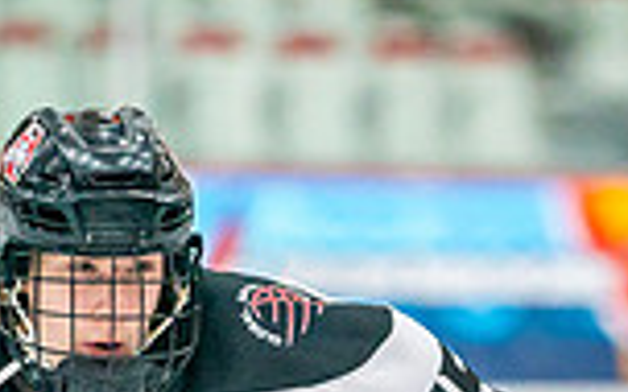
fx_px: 12956
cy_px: 794
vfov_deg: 1.7
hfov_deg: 2.8
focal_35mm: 757
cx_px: 500
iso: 3200
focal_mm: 194
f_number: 2.8
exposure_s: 1/1000
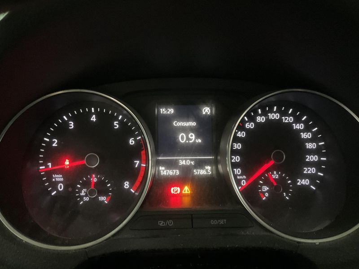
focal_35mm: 29
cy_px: 134
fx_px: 301
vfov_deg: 48.2
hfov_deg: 61.7
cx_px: 180
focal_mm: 3
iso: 800
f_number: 1.8
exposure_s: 1/15
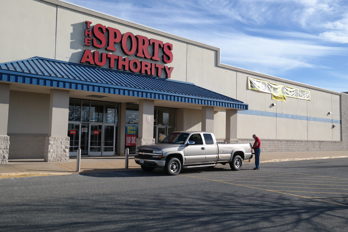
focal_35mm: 30
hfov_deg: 61.9
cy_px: 116
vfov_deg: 43.6
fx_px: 290
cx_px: 174
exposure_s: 1/320
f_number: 6.3
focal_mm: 20
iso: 100
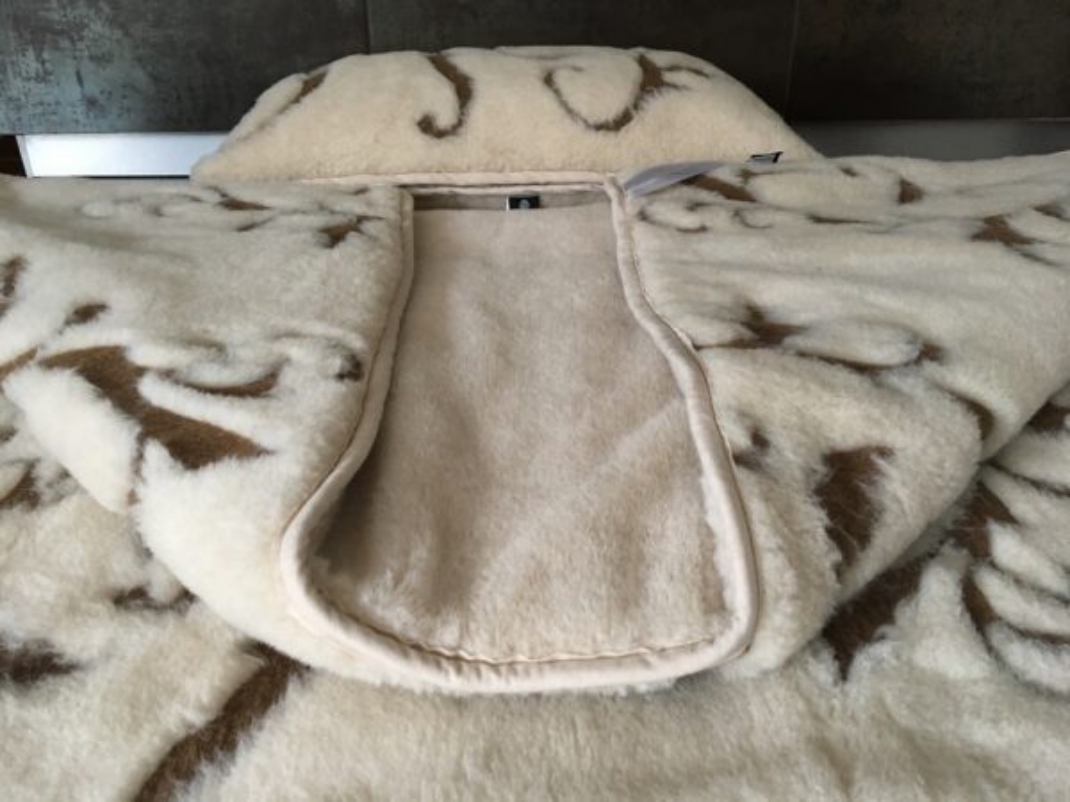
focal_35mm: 29
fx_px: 896
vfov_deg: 48.2
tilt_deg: -26.6
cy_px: 401
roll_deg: +0.0
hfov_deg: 61.7
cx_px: 535
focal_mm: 4.15
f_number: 2.2
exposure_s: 1/33
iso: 125
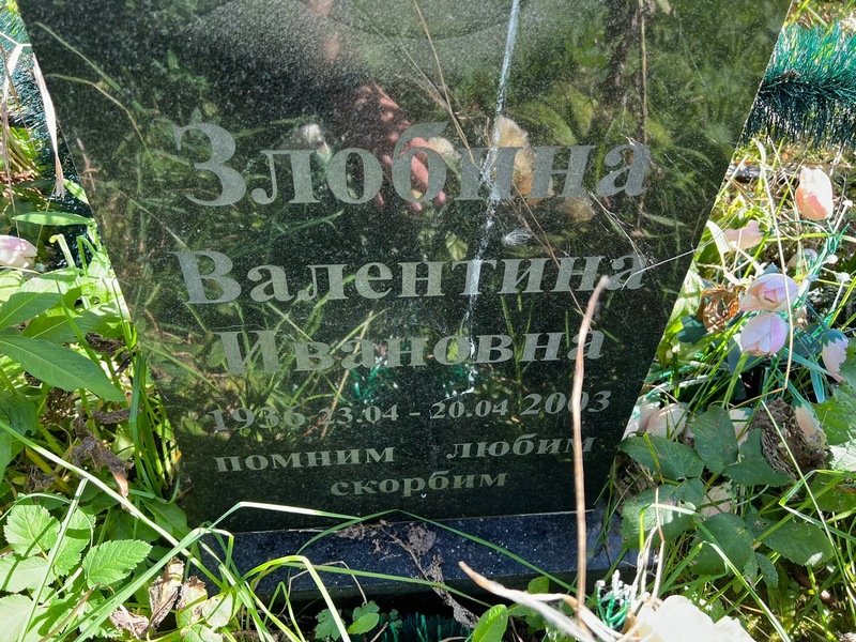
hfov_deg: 67.3
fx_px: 643
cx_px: 428
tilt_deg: -42.6
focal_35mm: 26
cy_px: 321
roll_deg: -2.2
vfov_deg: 53.1
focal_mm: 5.7
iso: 50
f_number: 1.5
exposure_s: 1/171
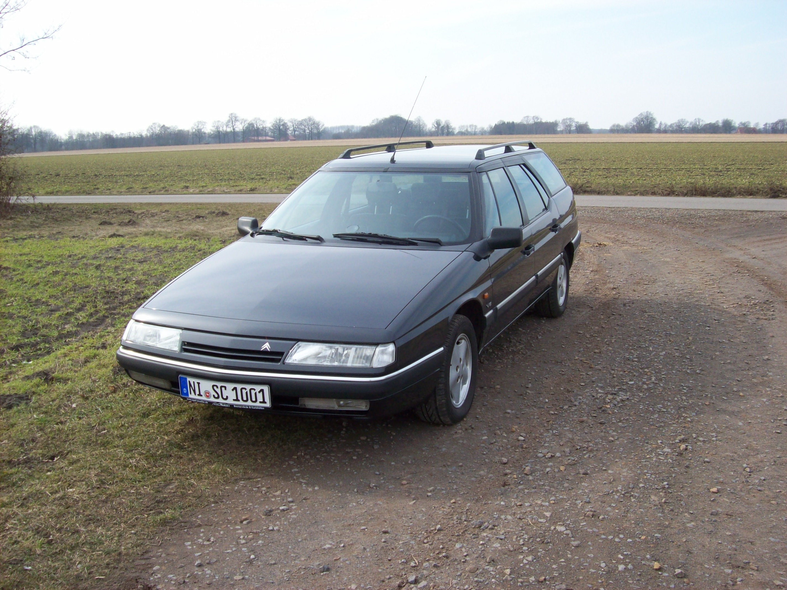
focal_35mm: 36
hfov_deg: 51.4
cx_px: 394
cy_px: 295
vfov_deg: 39.6
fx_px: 818
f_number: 4.8
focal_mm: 6
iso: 80
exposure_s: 1/290
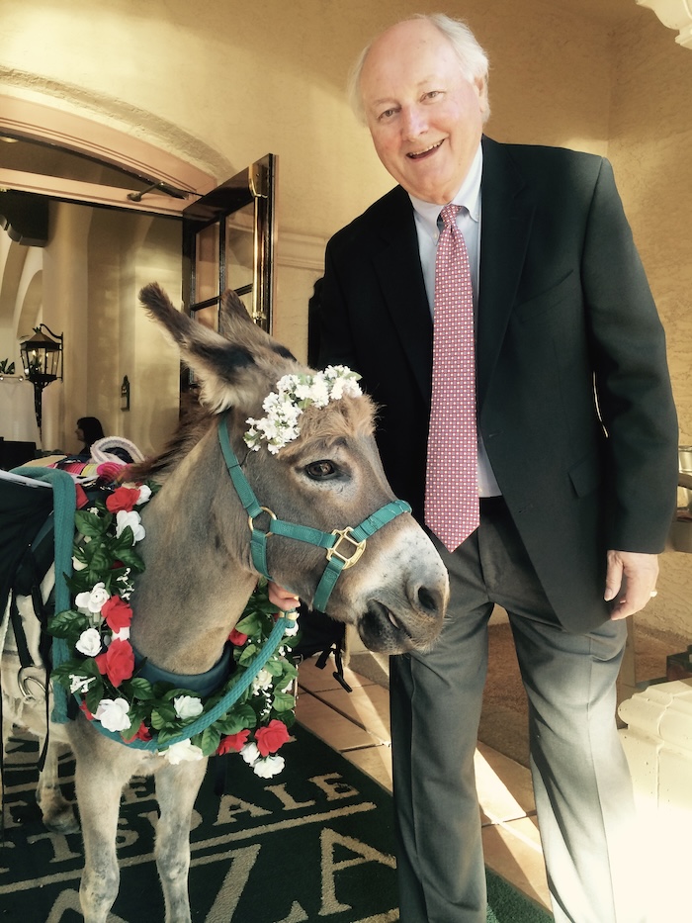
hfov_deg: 48.2
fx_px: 773
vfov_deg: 61.7
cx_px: 346
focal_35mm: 29
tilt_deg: -1.0
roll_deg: +0.5
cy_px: 462
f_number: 2.2
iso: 40
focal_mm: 4.15
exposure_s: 1/40
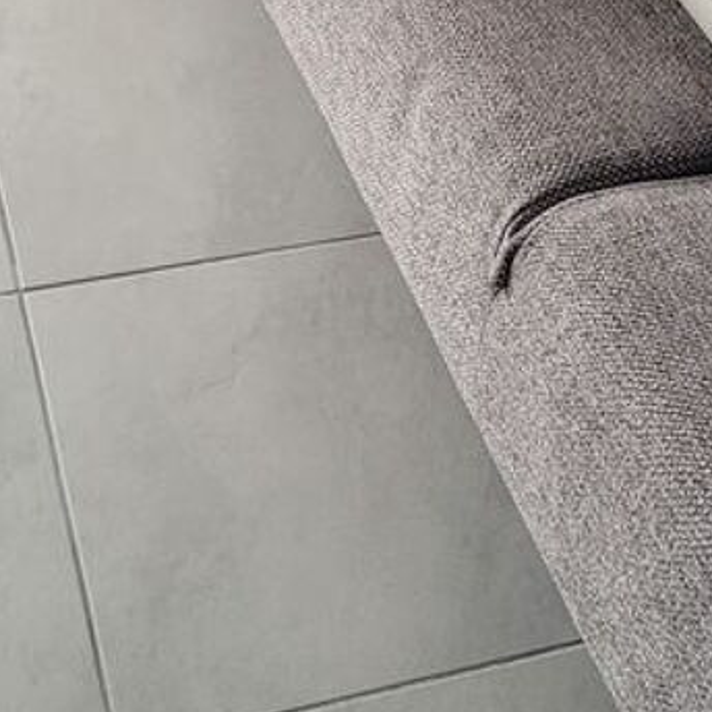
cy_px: -121
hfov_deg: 19.4
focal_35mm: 89
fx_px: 2071
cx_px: 538
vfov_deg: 18.6
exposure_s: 1/100
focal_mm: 5.4
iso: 250
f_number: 1.8
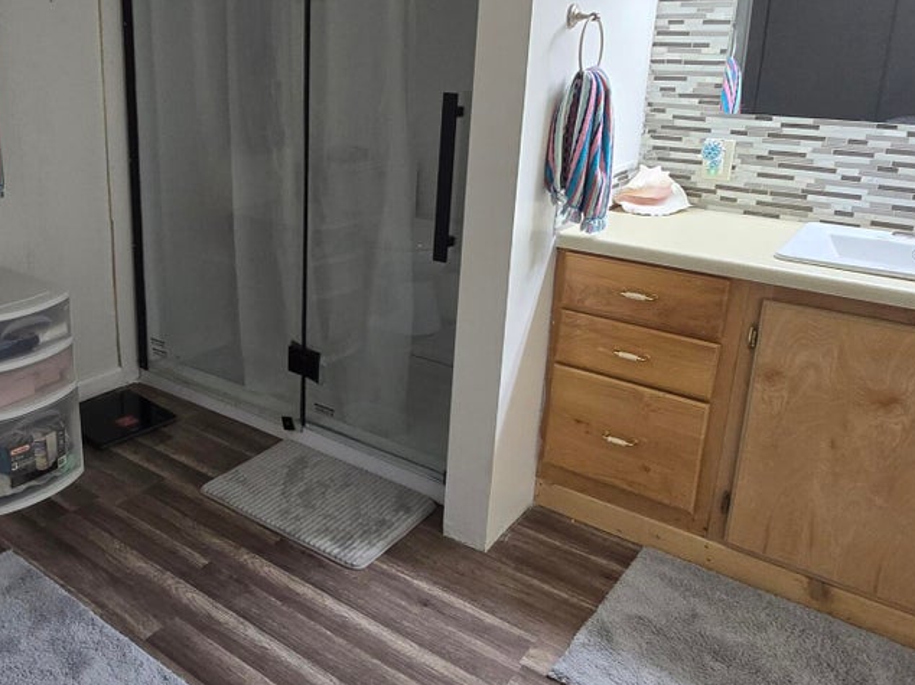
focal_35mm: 28
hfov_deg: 61.9
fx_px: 740
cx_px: 304
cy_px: 275
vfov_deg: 49.4
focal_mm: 2.2
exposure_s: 1/60
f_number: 2.2
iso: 250
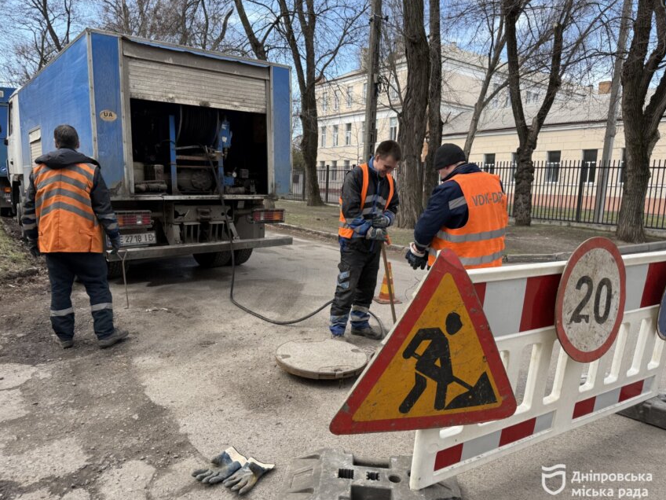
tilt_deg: -4.8
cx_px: 321
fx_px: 481
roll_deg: +0.6
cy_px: 252
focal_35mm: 25
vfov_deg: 54.9
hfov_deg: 69.4
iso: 80
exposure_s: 1/1032
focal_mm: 6.76
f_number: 1.78
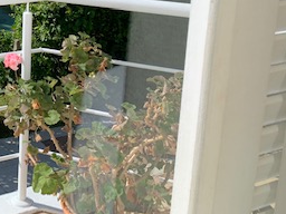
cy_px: -36
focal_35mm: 65
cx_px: -69
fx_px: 537
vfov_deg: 21.2
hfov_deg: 26.1
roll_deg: +0.1
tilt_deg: -12.0
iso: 25
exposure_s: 1/1332
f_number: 1.8
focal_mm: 4.25
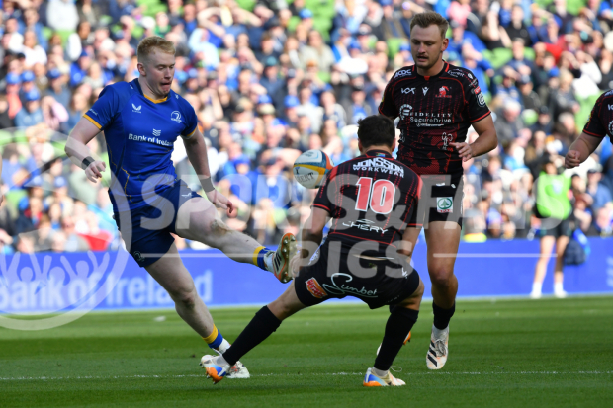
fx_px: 9226
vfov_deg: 2.5
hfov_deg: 3.8
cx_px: 239
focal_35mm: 542
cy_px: 216
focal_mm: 280
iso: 280
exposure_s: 1/1600
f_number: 4
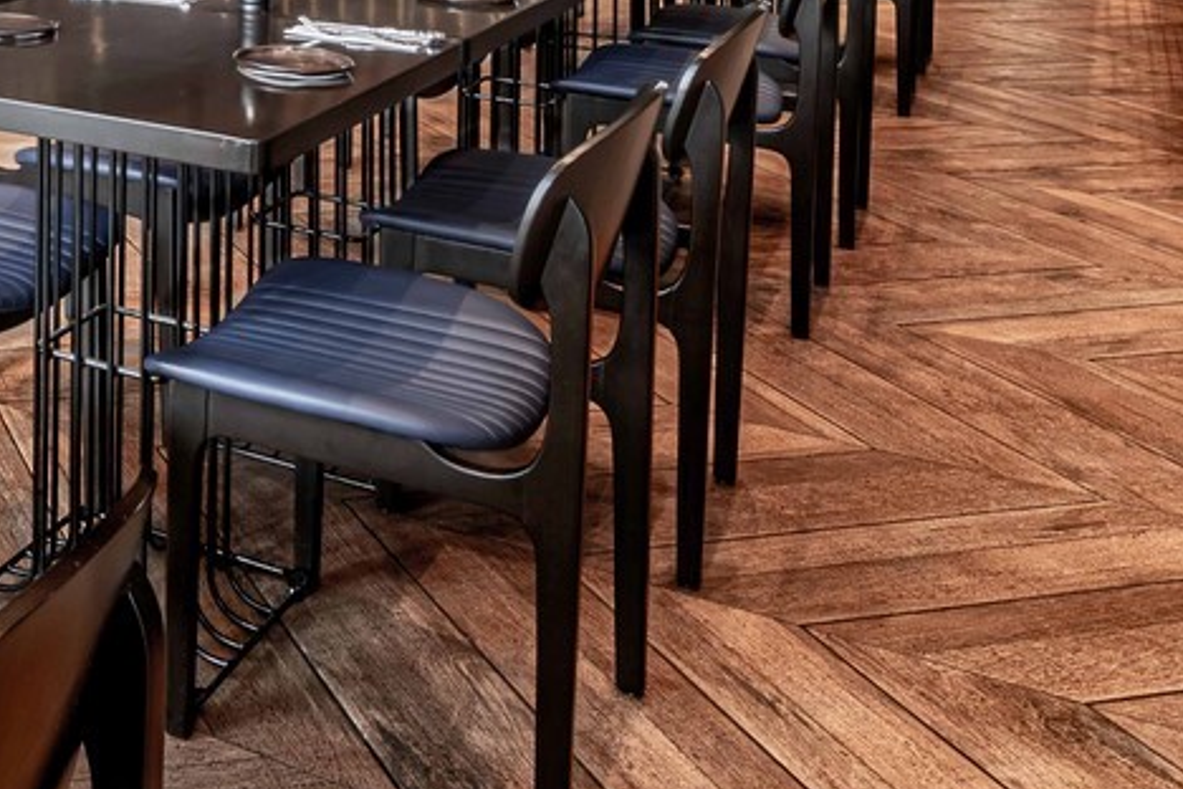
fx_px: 1634
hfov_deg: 35.7
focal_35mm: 50
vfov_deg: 23.3
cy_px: -301
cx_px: -15
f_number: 8
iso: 100
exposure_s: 1/4
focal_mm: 11.5
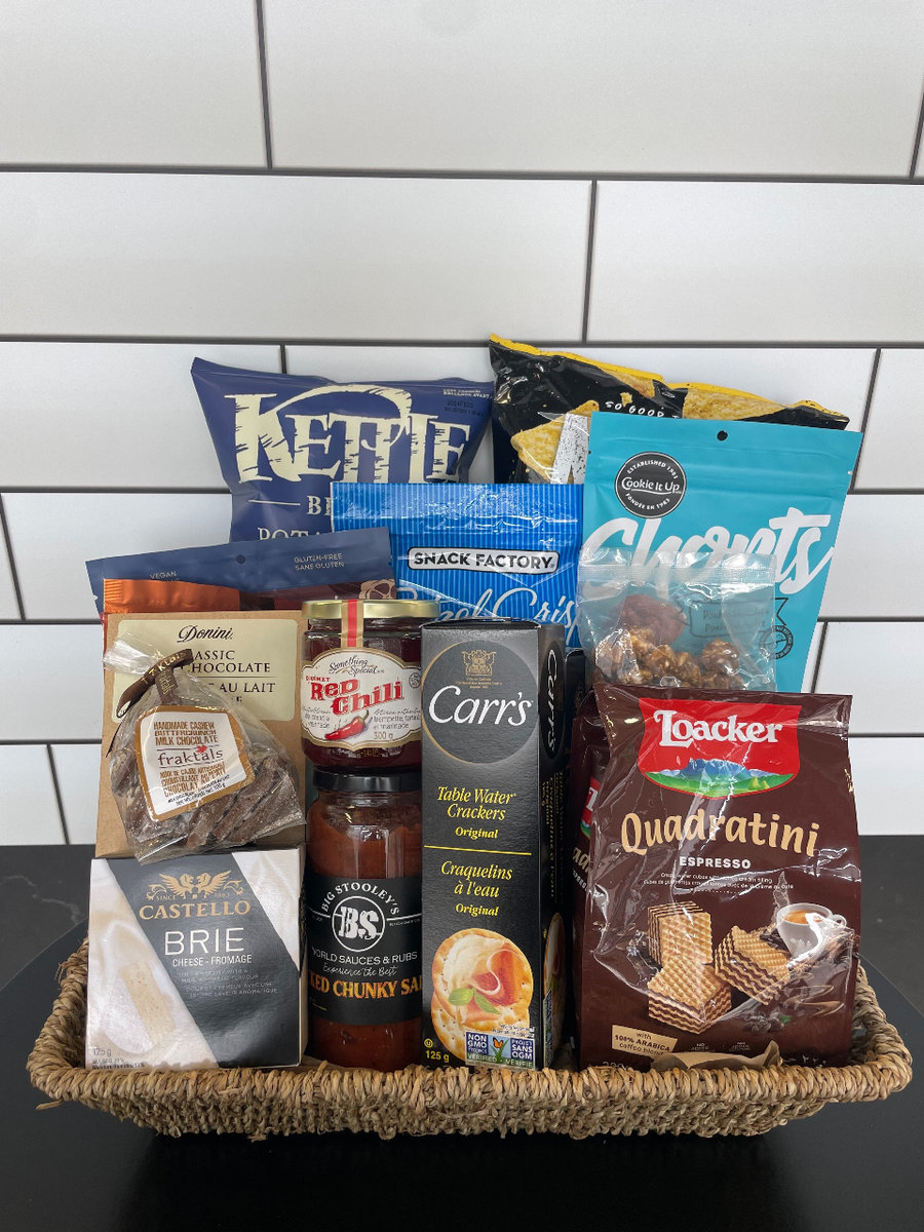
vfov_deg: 67.3
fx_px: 925
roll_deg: -0.3
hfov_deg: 53.1
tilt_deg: -25.5
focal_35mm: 26
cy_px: 616
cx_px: 462
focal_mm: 4.2
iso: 40
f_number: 1.6
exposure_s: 1/121
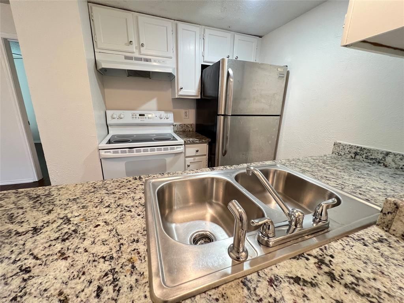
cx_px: 202
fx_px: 152
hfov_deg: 106.2
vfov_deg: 89.9
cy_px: 152
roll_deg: -1.6
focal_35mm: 13
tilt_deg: -15.3
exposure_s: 1/60
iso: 320
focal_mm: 1.57
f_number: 1.8
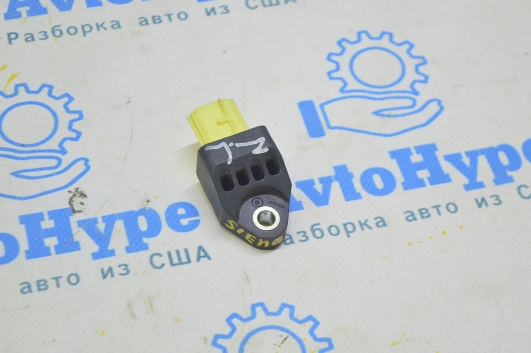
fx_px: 1216
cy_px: 176
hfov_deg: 24.6
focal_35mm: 82
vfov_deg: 16.5
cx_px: 266
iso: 400
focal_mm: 55
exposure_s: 1/20
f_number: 5.6
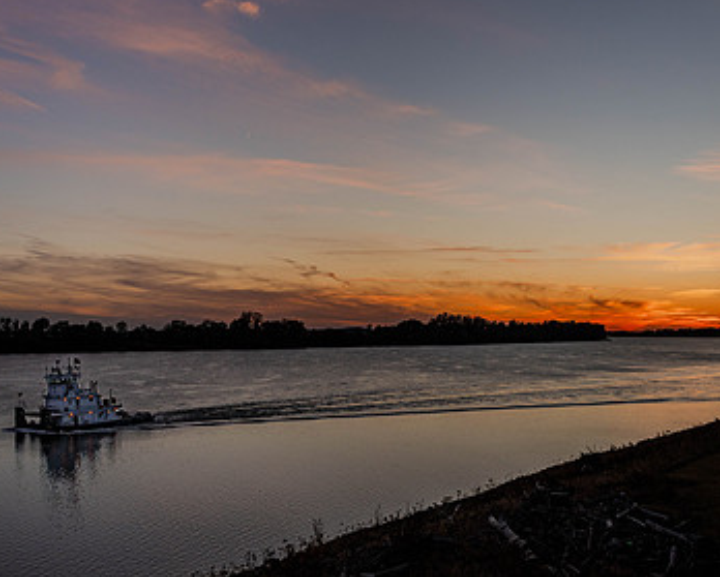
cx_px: 321
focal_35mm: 45
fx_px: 960
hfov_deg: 41.1
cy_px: 291
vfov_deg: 33.5
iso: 220
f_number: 8
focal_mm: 28
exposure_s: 1/160
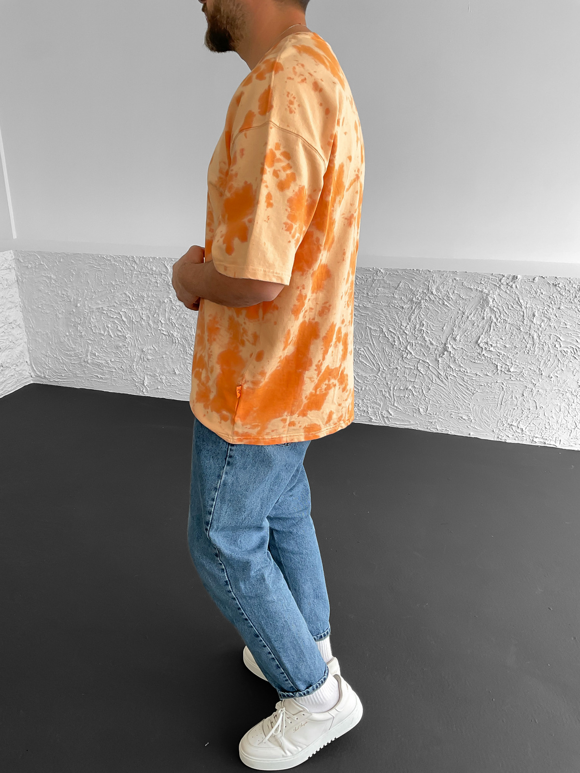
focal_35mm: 29
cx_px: 290
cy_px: 386
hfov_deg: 48.2
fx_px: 648
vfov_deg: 61.7
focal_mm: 3
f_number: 1.8
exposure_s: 1/120
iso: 32
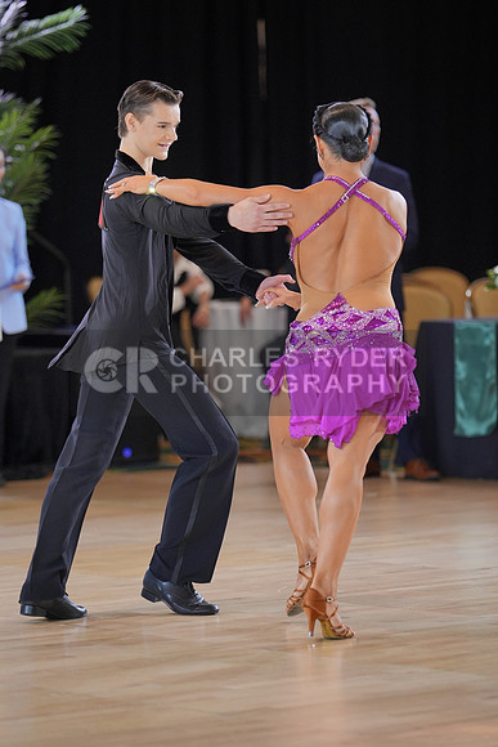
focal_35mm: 180
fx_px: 3732
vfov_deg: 11.4
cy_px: 374
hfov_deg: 7.6
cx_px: 249
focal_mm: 120
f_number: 2
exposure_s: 1/500
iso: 1000
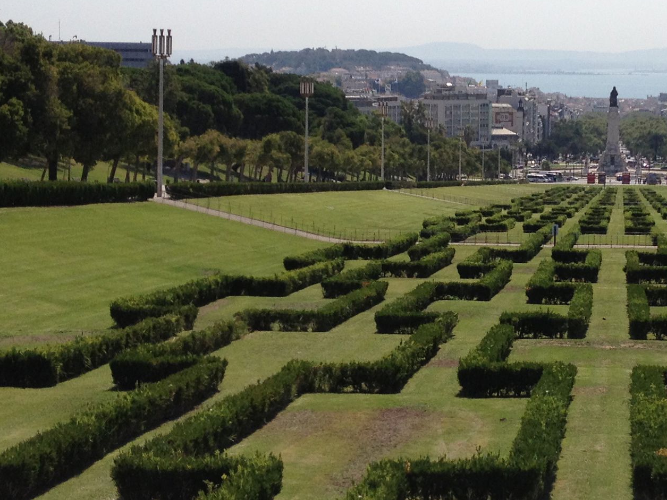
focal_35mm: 91
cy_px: 150
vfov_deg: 16.2
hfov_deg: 21.2
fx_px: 1754
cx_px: 560
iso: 50
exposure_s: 1/2762
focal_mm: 4.28
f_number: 2.4
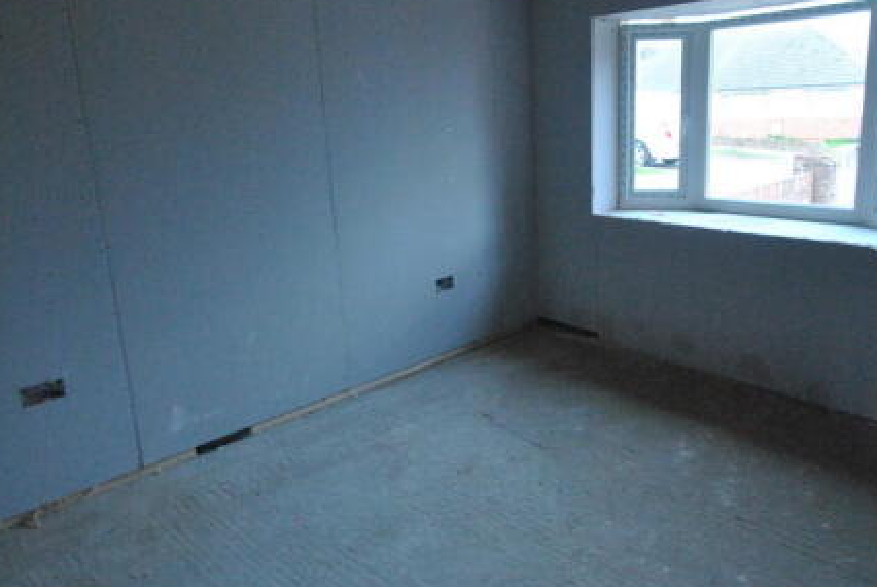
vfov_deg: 55.0
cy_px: 254
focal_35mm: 23
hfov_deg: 74.6
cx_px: 553
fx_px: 561
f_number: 3.5
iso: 1600
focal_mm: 10
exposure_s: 1/20
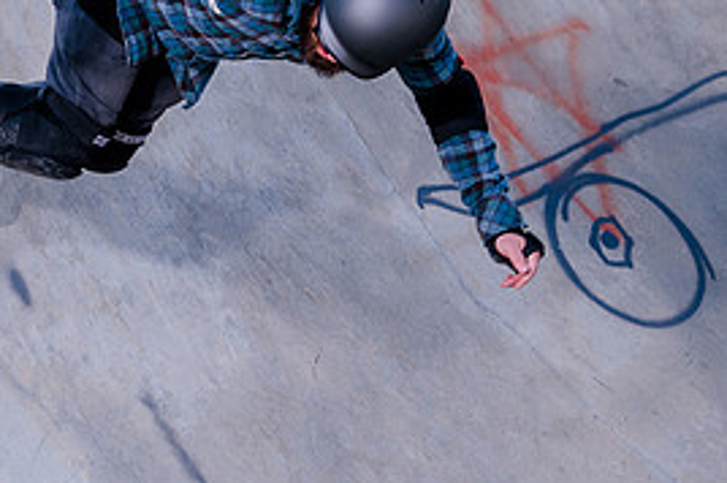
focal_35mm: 139
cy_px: 121
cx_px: 62
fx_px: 2804
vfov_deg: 9.8
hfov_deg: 14.6
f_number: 5
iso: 320
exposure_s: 1/500
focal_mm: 48
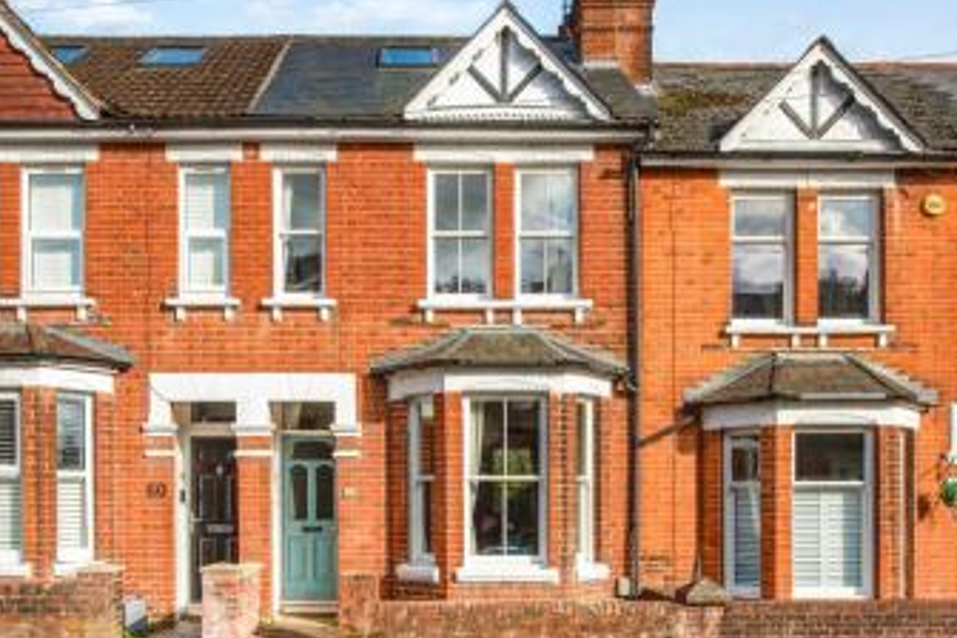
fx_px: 904
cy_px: 340
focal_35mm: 34
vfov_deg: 38.9
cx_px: 424
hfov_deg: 55.7
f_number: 7.1
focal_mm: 24
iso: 400
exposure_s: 1/2500
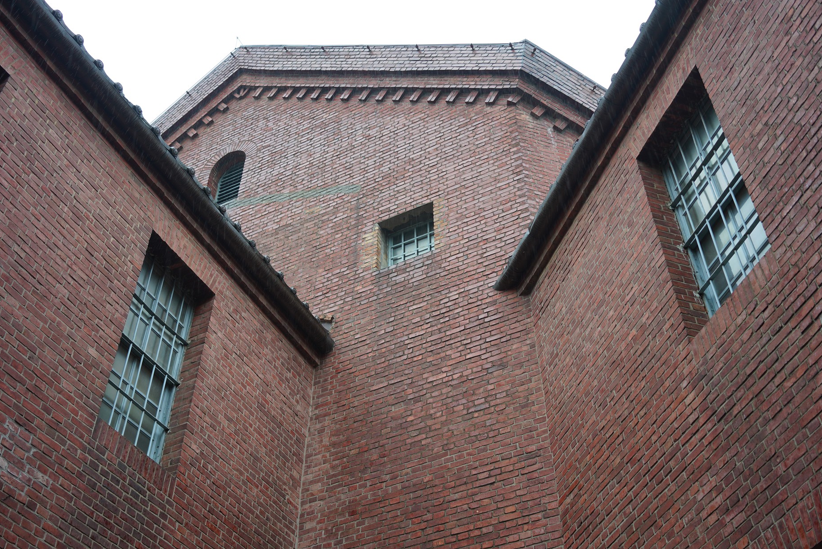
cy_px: 280
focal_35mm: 38
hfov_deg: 50.7
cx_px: 434
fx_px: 868
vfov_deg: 35.1
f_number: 3.5
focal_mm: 35
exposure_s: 1/80
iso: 200
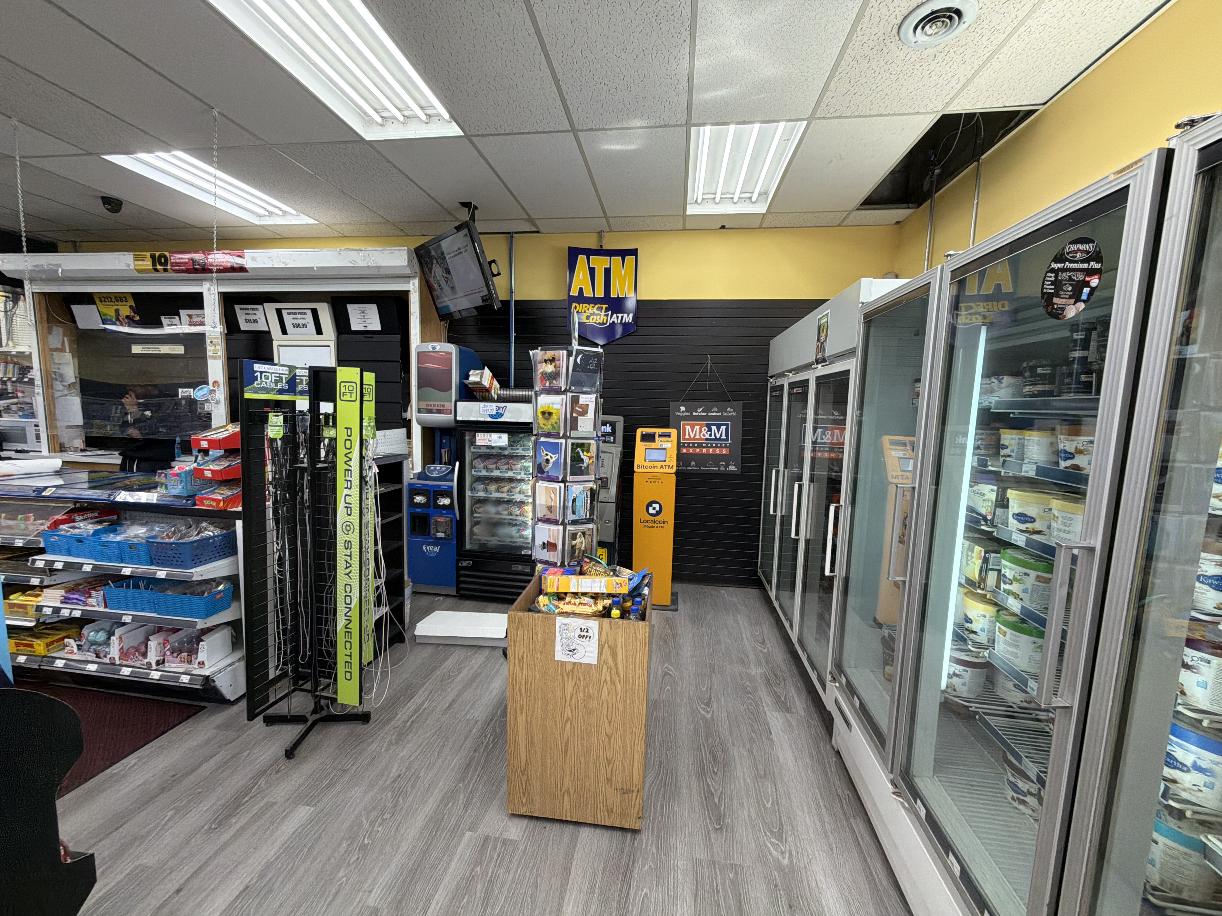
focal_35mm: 14
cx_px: 611
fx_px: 494
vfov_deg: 85.7
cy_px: 458
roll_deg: -1.5
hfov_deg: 102.1
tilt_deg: -6.1
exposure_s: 1/120
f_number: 2.2
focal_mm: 2.22
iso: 200
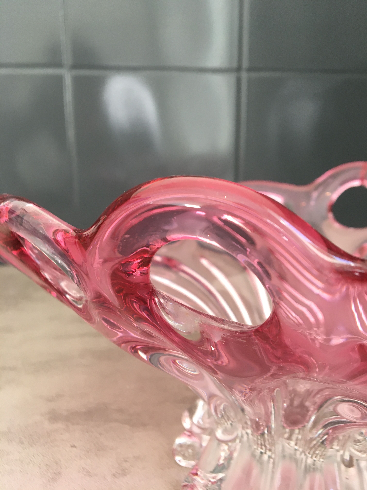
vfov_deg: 61.7
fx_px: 410
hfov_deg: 48.2
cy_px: 245
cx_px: 184
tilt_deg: -14.3
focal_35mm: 29
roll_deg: -0.9
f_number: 2.2
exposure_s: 1/33
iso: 32
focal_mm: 4.15
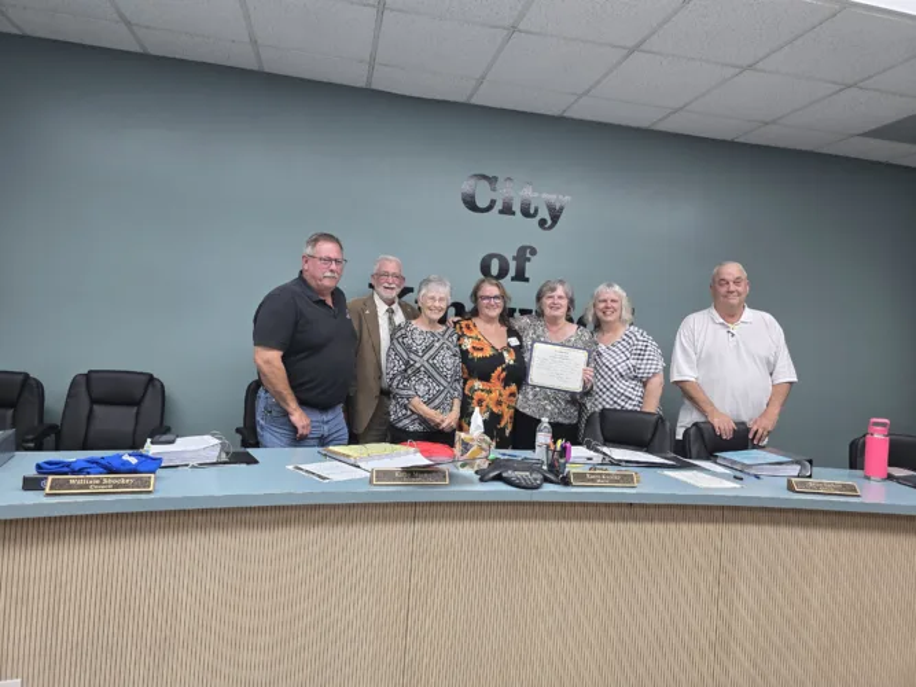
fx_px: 609
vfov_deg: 58.9
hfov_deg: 73.9
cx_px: 458
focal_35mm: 23
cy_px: 344
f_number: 1.7
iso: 125
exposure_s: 1/120
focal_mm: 6.3
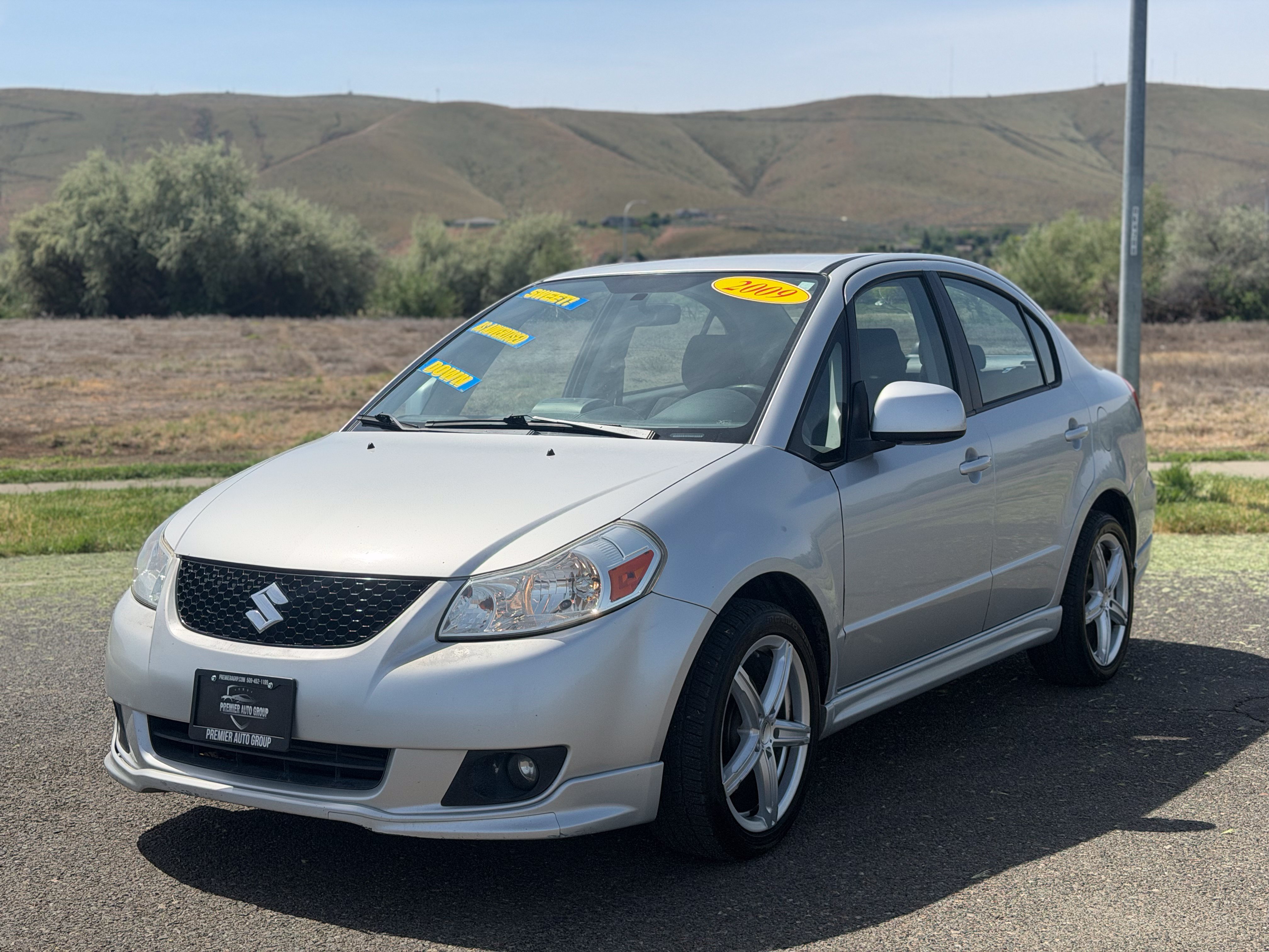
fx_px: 1760
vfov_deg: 30.3
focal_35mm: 48
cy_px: 476
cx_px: 634
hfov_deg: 39.7
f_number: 1.78
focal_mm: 6.76
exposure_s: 1/7874
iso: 100
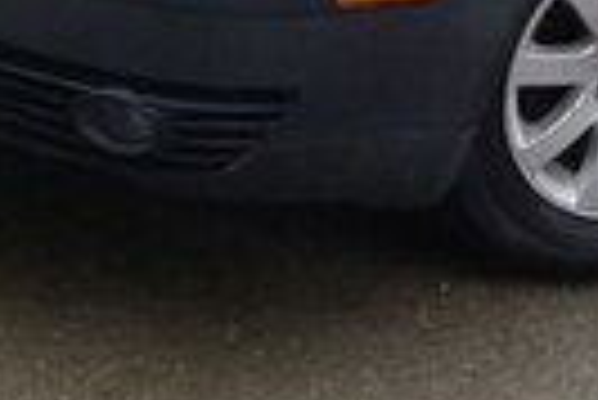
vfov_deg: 8.2
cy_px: -366
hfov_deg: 12.7
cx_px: 602
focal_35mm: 160
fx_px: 2661
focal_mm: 3.3
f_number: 2.2
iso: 100
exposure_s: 1/120
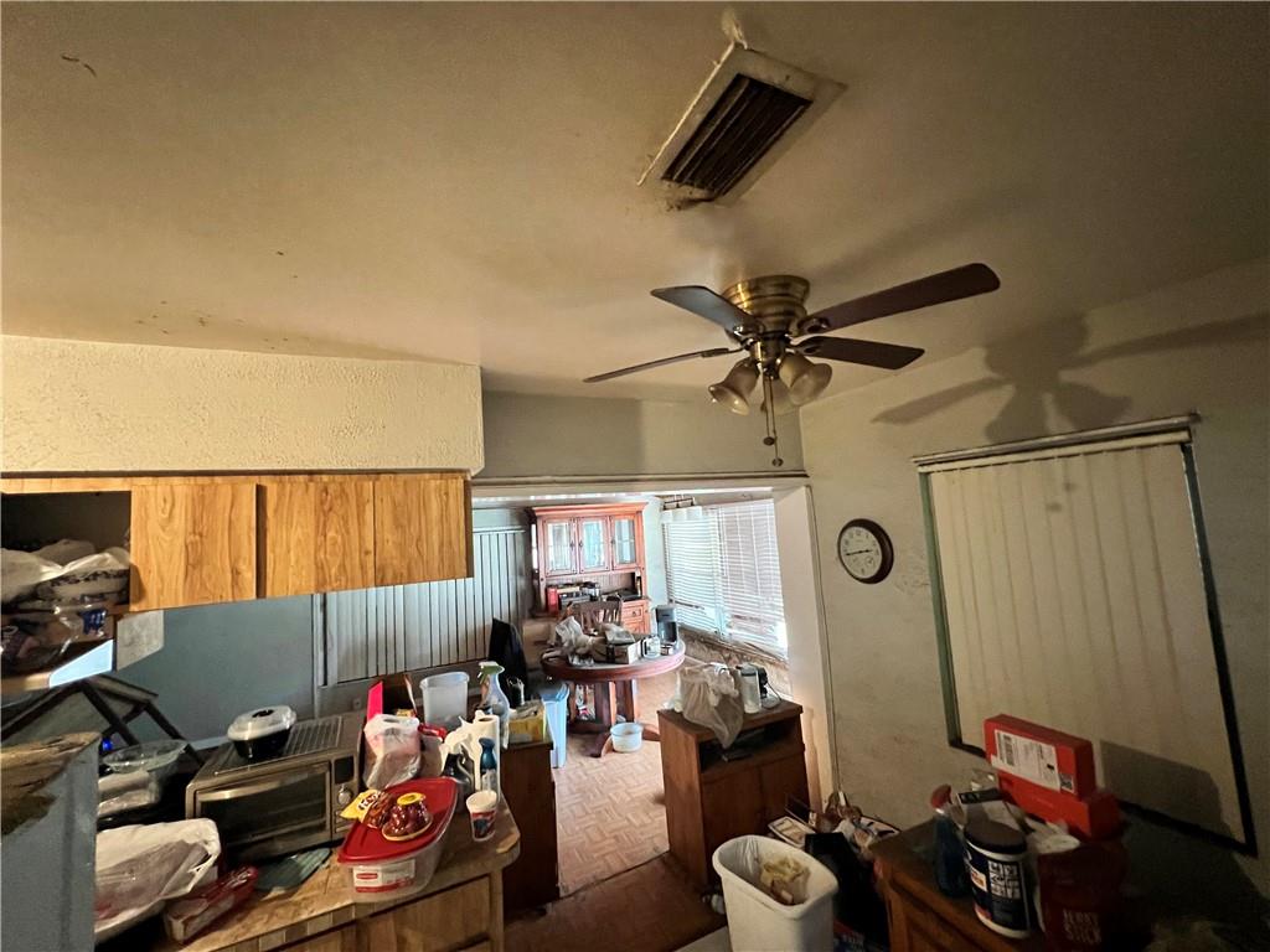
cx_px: 635
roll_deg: +4.6
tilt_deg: +5.0
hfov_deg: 106.2
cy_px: 476
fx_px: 477
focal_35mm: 13
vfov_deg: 89.9
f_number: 1.8
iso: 800
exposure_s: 1/40
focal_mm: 1.57
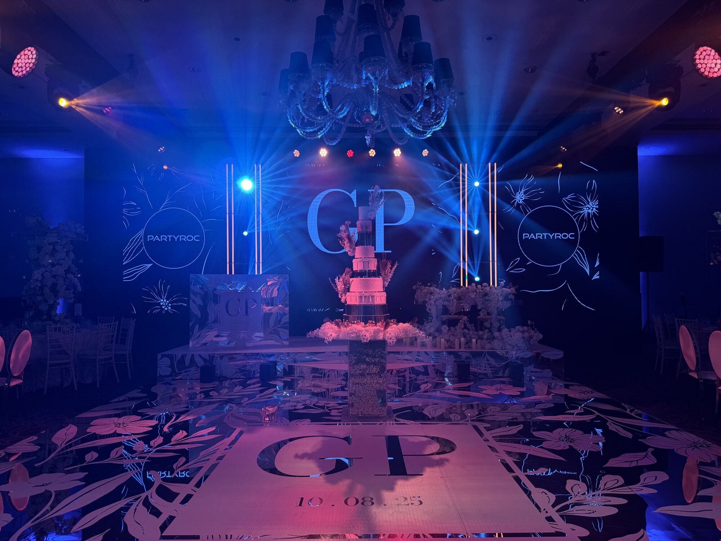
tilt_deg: +1.7
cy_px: 270
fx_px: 500
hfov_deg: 71.6
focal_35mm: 24
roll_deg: +0.4
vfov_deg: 56.8
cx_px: 360
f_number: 1.78
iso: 64
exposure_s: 1/150
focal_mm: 6.76
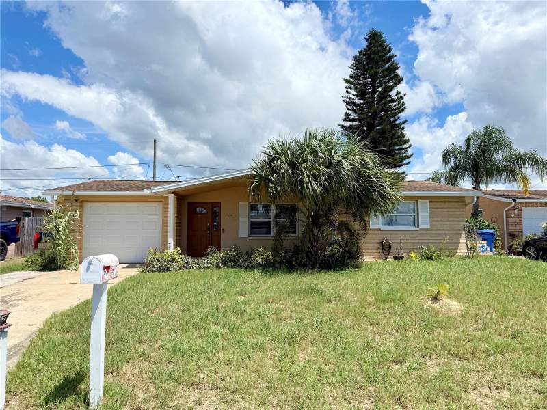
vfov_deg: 56.8
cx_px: 274
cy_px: 205
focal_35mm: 24
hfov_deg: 71.6
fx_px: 379
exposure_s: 1/8130
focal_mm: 6.76
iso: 80
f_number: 1.78
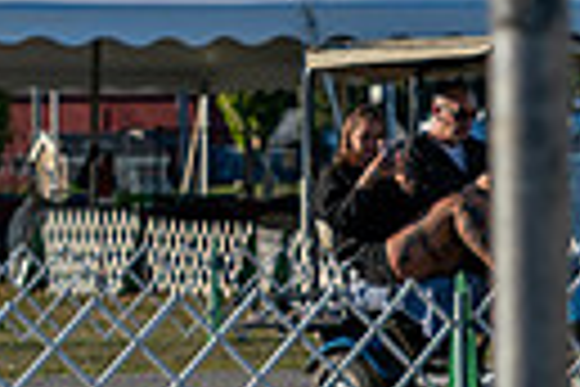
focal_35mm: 314
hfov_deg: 6.3
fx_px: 5058
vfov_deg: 4.4
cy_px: 146
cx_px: 1259
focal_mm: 70
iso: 125
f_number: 4.5
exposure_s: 1/1250
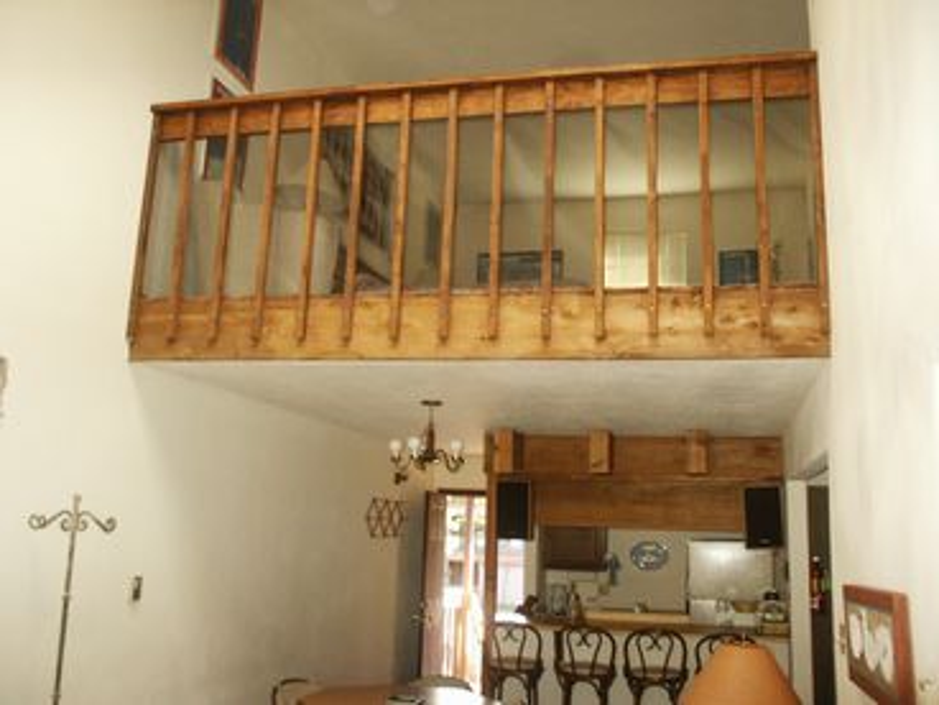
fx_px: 949
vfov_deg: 40.7
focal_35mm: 35
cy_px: 352
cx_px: 470
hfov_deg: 52.6
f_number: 3
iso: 200
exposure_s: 1/45
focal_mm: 7.18
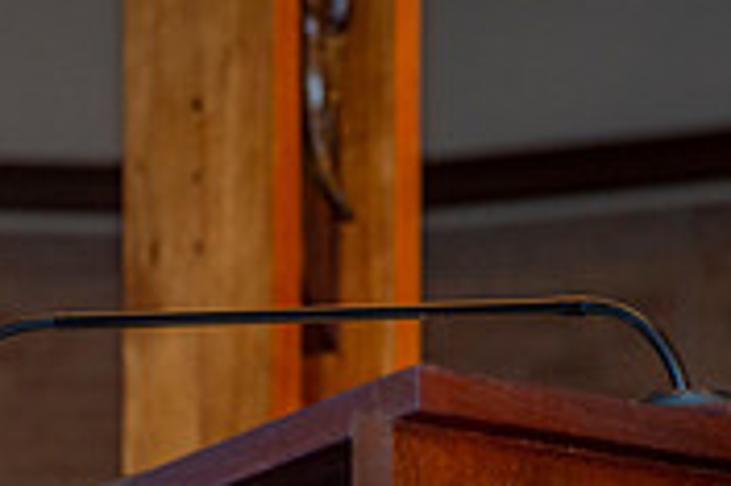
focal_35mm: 280
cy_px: 602
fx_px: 5680
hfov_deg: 7.4
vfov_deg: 4.9
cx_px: 129
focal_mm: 85
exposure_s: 1/200
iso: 1600
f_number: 5.6
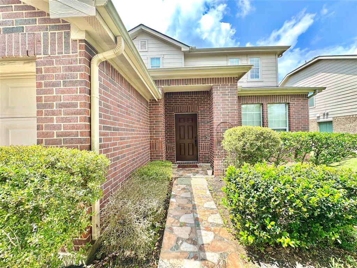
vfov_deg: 85.7
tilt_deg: +0.2
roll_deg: +0.6
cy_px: 134
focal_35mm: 14
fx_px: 144
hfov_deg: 102.1
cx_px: 178
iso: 40
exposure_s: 1/354
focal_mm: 2.22
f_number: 2.2
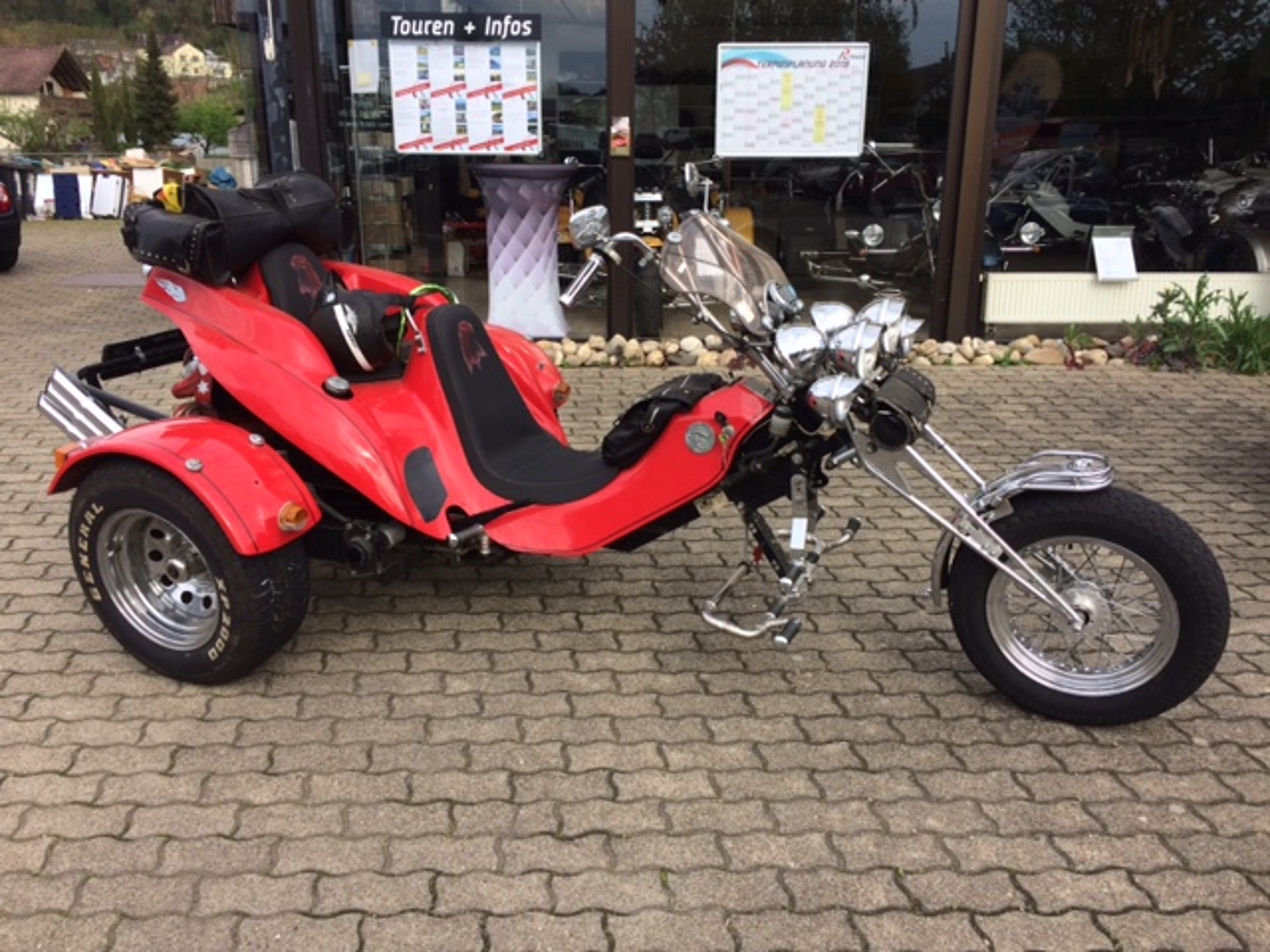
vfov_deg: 48.2
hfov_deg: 61.7
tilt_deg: -16.4
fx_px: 1064
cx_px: 635
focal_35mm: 29
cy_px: 476
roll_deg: -0.6
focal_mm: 4.15
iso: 32
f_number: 2.2
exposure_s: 1/873
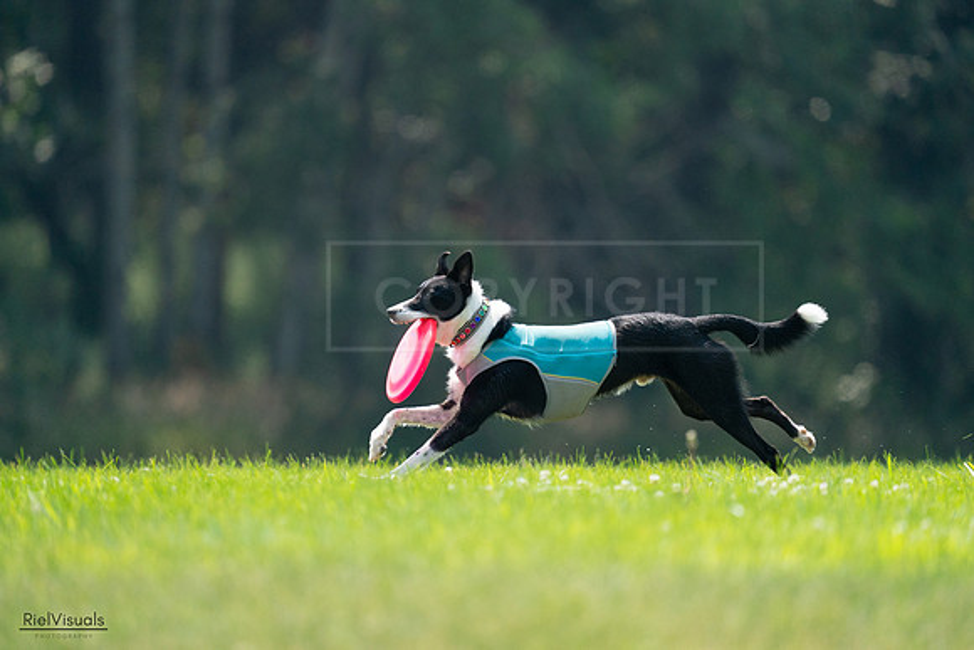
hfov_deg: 3.4
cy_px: 325
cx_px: 487
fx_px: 16236
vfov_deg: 2.3
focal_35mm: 600
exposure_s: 1/4000
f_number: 6.3
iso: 2500
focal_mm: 600
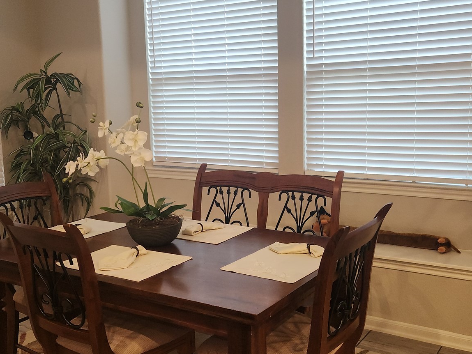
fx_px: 559
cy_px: 176
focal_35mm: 41
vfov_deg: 35.1
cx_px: 256
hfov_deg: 45.7
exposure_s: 1/60
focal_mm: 5.4
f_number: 1.8
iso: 160
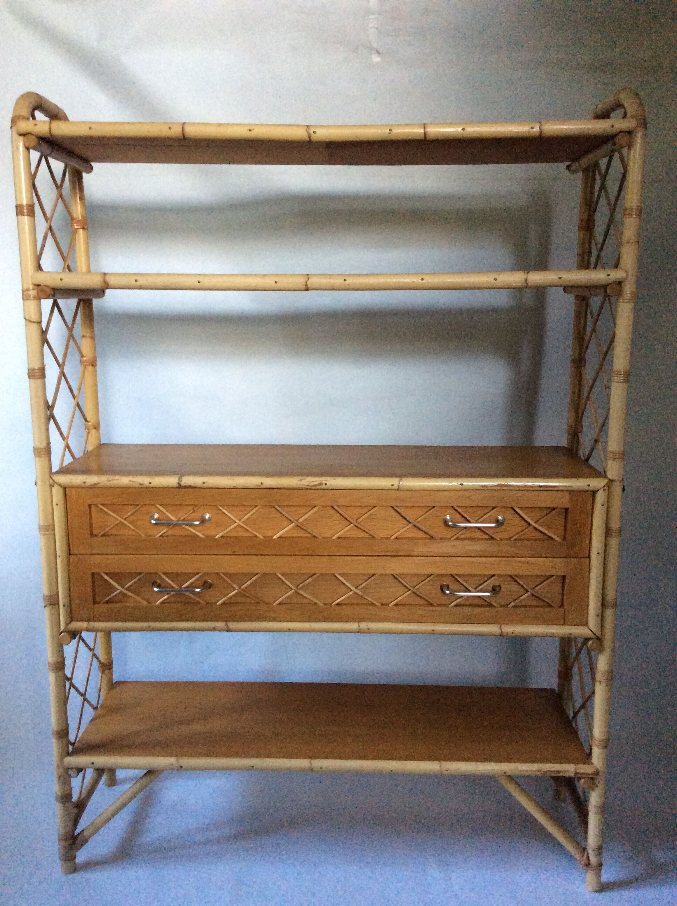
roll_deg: -0.1
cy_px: 453
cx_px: 338
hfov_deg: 44.1
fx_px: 837
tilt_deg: -12.2
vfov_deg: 56.9
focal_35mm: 32
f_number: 2.4
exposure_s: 1/25
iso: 250
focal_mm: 3.3
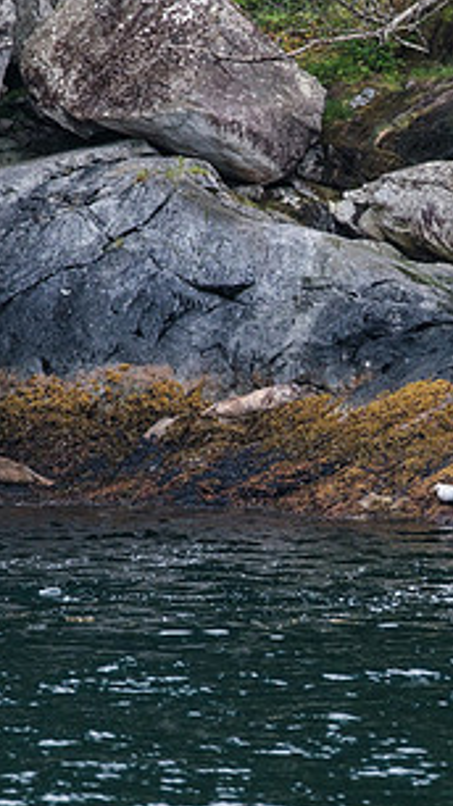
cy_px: 425
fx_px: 12456
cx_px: 395
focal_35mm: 583
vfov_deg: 3.7
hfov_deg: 2.1
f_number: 5.6
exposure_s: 1/400
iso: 1000
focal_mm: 196
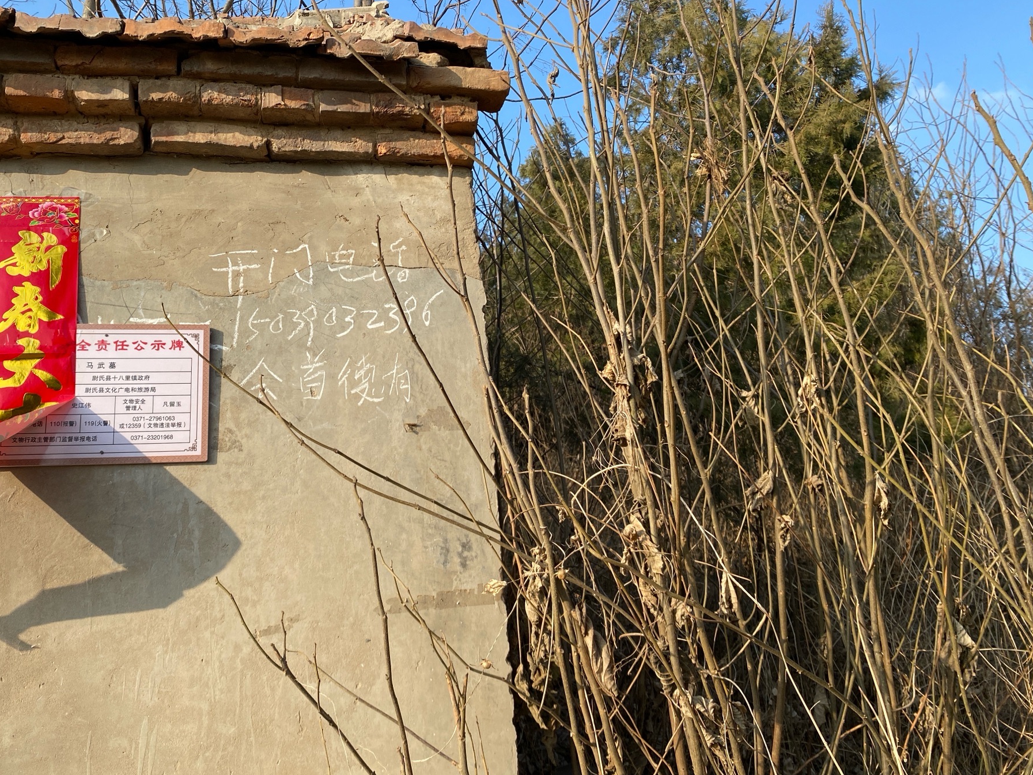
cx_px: 461
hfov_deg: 61.5
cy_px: 371
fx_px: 865
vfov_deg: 48.2
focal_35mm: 29
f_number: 1.8
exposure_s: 1/1779
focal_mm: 4.25
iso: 32
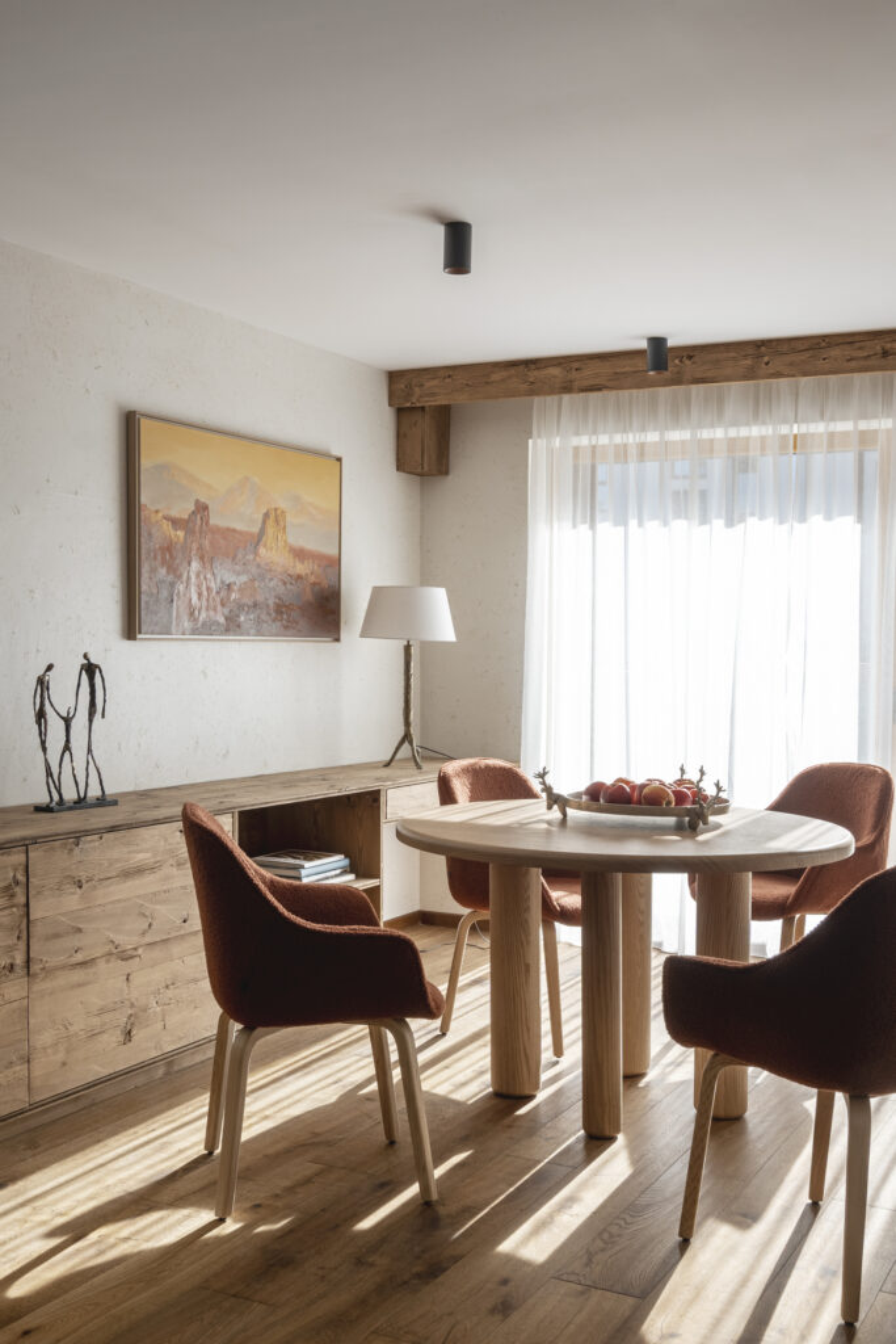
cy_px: 672
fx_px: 1381
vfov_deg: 51.9
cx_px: 448
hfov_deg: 36.0
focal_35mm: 37
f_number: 8
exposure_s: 1/125
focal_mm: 25
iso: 200
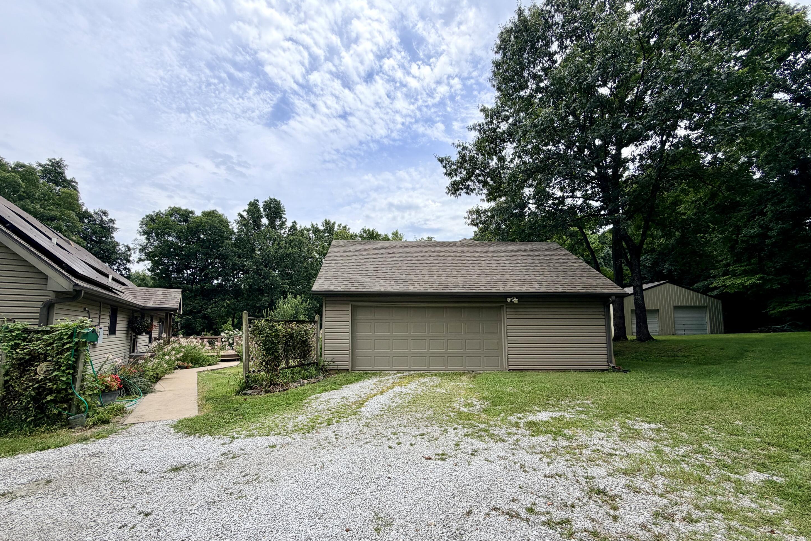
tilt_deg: +5.3
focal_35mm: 15
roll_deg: +0.0
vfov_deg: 77.1
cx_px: 394
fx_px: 338
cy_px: 300
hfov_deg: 100.4
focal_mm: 2.22
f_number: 2.2
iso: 20
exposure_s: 1/1087
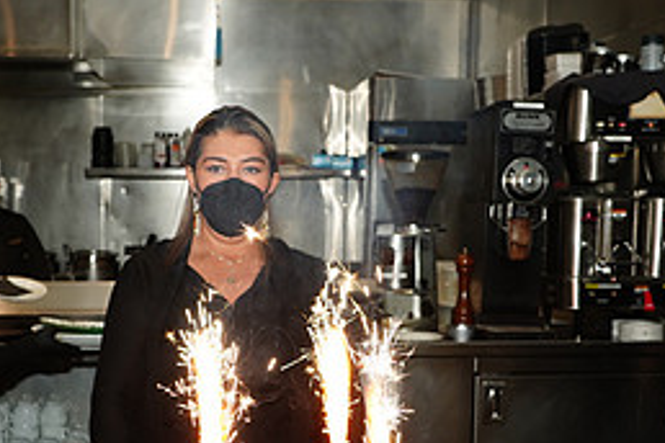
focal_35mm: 54
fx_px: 997
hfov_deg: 36.7
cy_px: 331
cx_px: 253
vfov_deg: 24.8
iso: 500
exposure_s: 1/100
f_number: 5
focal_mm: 24
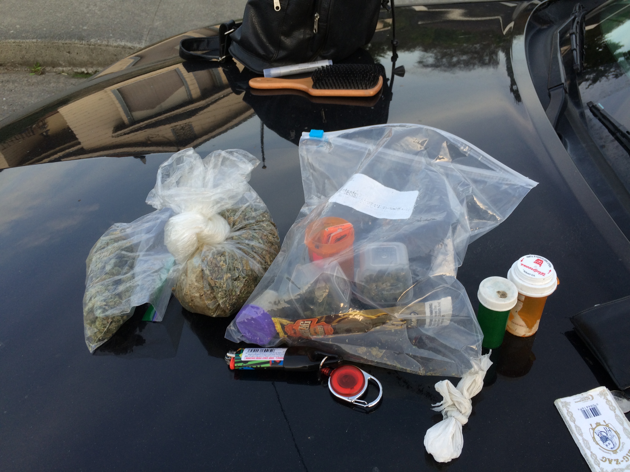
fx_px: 528
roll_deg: -2.5
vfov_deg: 48.2
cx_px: 315
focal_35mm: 29
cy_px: 236
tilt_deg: -44.6
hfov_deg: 61.7
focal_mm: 4.15
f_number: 2.2
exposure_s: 1/127
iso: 32
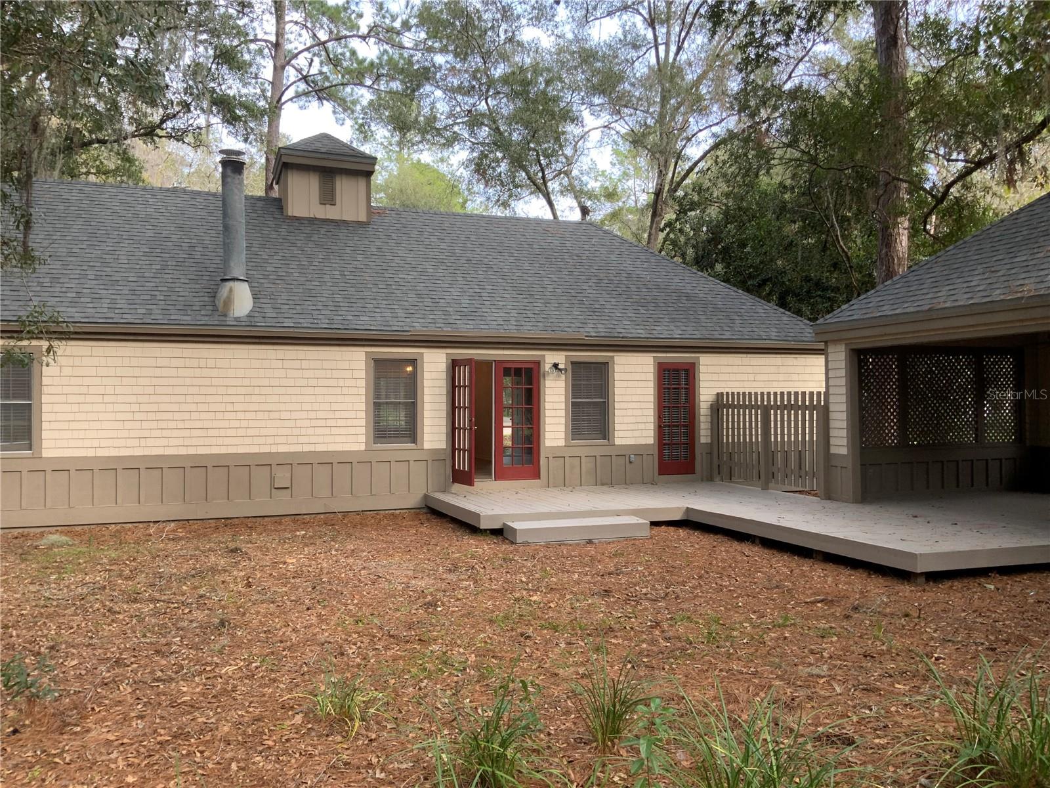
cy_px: 394
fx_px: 880
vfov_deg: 48.2
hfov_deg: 61.7
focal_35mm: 29
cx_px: 525
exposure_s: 1/122
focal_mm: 3
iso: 16
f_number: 1.8
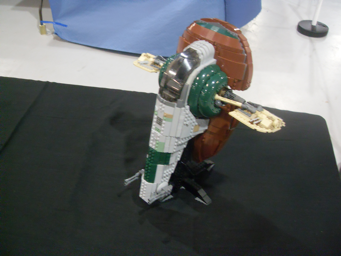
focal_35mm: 37
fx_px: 364
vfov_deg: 38.7
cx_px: 170
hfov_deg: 50.1
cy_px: 128
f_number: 2.8
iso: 200
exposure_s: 1/6
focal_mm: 6.3
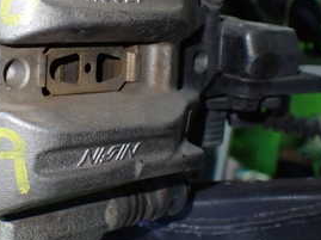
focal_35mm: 67
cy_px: 66
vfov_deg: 21.7
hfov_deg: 28.7
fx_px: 620
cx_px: 92
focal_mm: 5.4
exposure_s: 1/60
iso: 800
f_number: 2.3
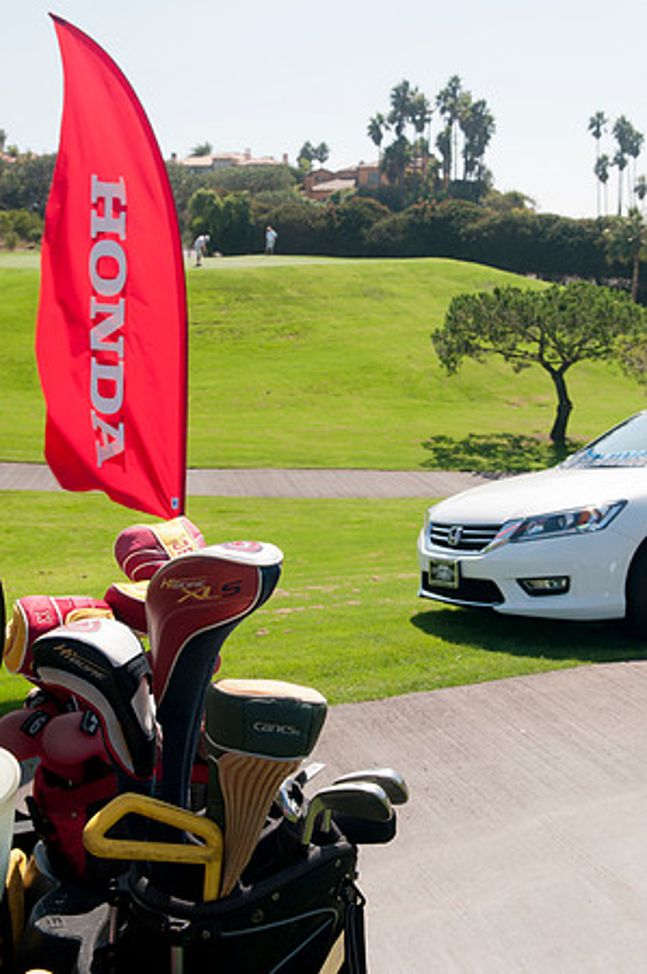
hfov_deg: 34.1
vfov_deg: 49.6
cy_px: 487
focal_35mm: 39
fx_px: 1054
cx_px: 324
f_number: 10
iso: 200
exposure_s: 1/80
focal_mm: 26
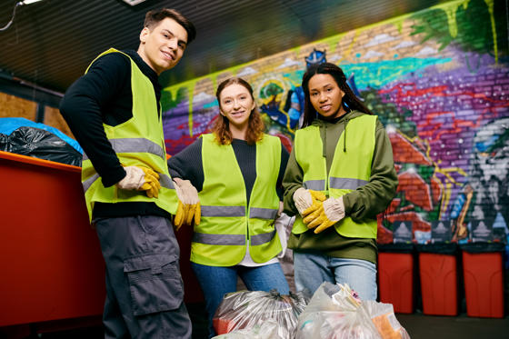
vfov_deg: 37.8
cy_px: 170
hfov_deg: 54.4
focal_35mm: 35
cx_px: 254
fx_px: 495
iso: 80
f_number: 2.8
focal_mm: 35
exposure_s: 1/200
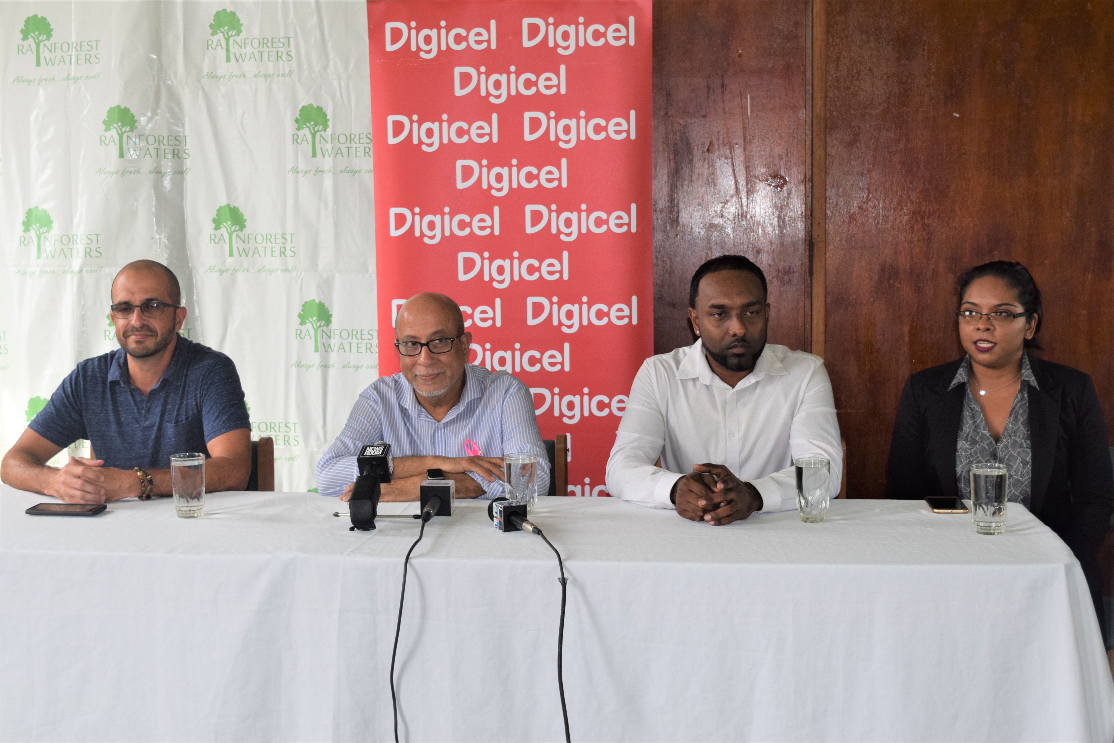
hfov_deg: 46.4
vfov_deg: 31.9
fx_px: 1300
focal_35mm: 42
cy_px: 372
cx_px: 557
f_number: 5.6
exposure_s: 1/125
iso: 500
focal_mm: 28
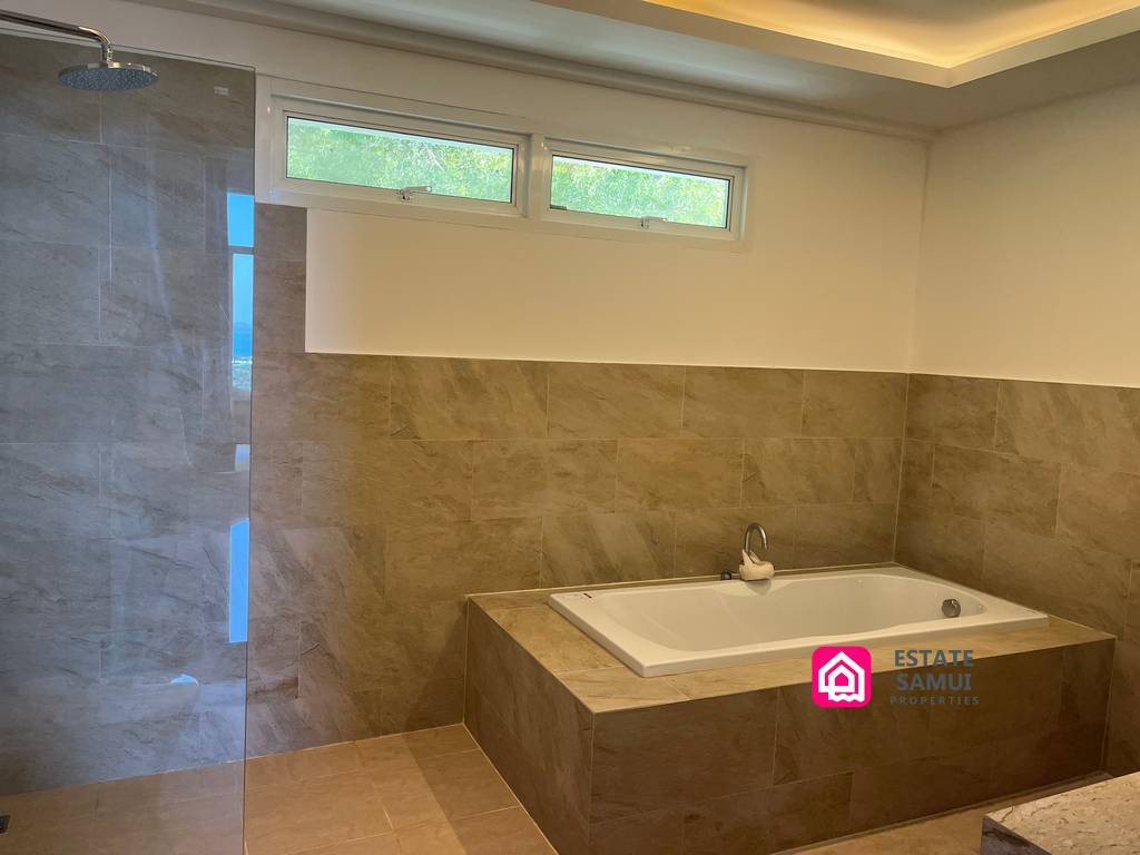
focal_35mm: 26
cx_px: 570
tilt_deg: -5.6
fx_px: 856
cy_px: 428
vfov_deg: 53.1
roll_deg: -2.7
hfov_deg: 67.3
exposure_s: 1/100
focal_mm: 5.1
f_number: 1.6
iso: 80
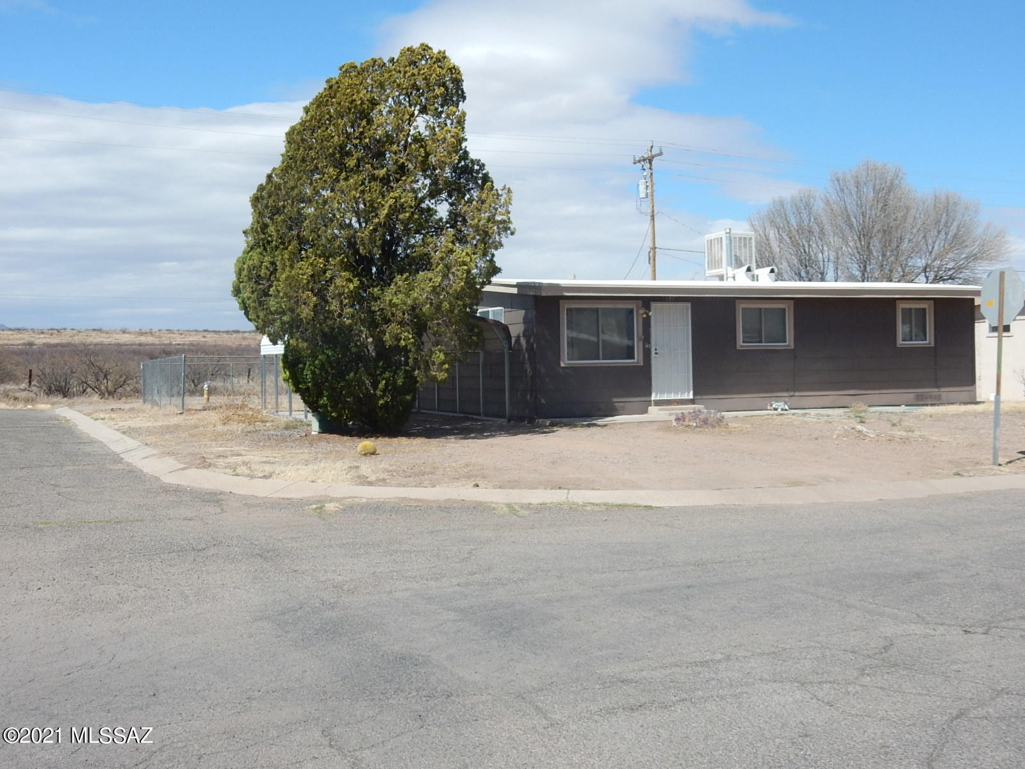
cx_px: 512
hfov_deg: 43.9
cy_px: 384
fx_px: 1273
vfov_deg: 33.6
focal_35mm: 43
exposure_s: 1/1250
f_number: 4.2
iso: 125
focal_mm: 7.6
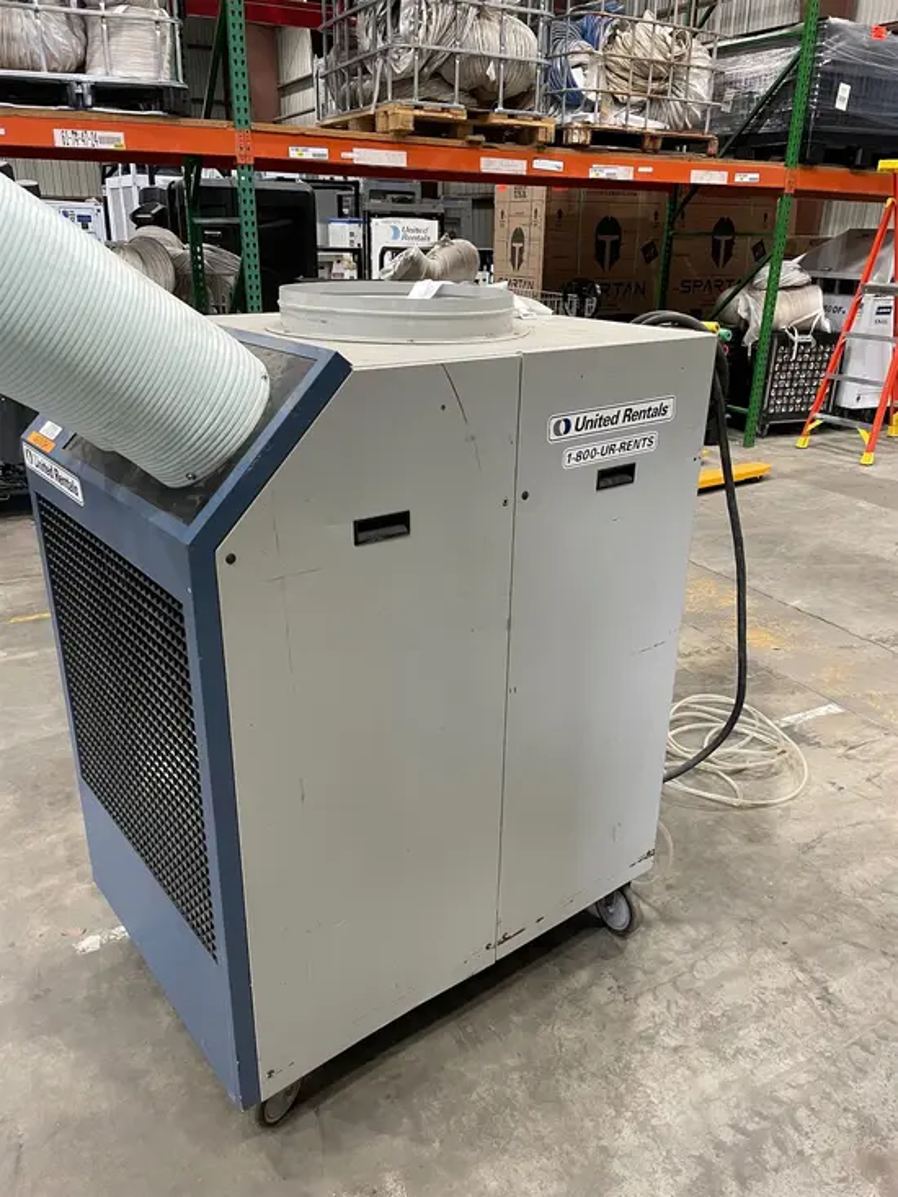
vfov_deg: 67.3
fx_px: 899
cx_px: 449
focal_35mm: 26
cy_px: 598
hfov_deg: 53.1
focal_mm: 4.2
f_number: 1.6
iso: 200
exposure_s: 1/60
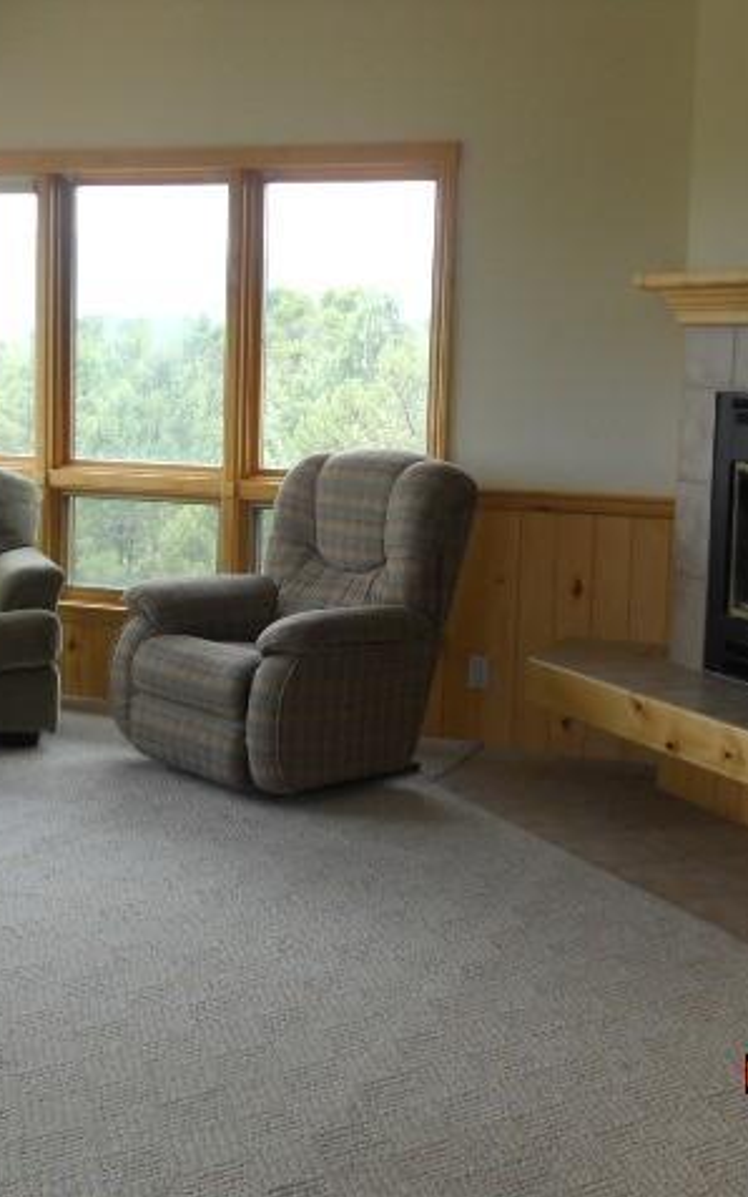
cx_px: 284
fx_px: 1762
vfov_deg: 37.5
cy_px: 600
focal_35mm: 54
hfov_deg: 23.9
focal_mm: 6.9
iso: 80
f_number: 3.9
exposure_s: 1/60
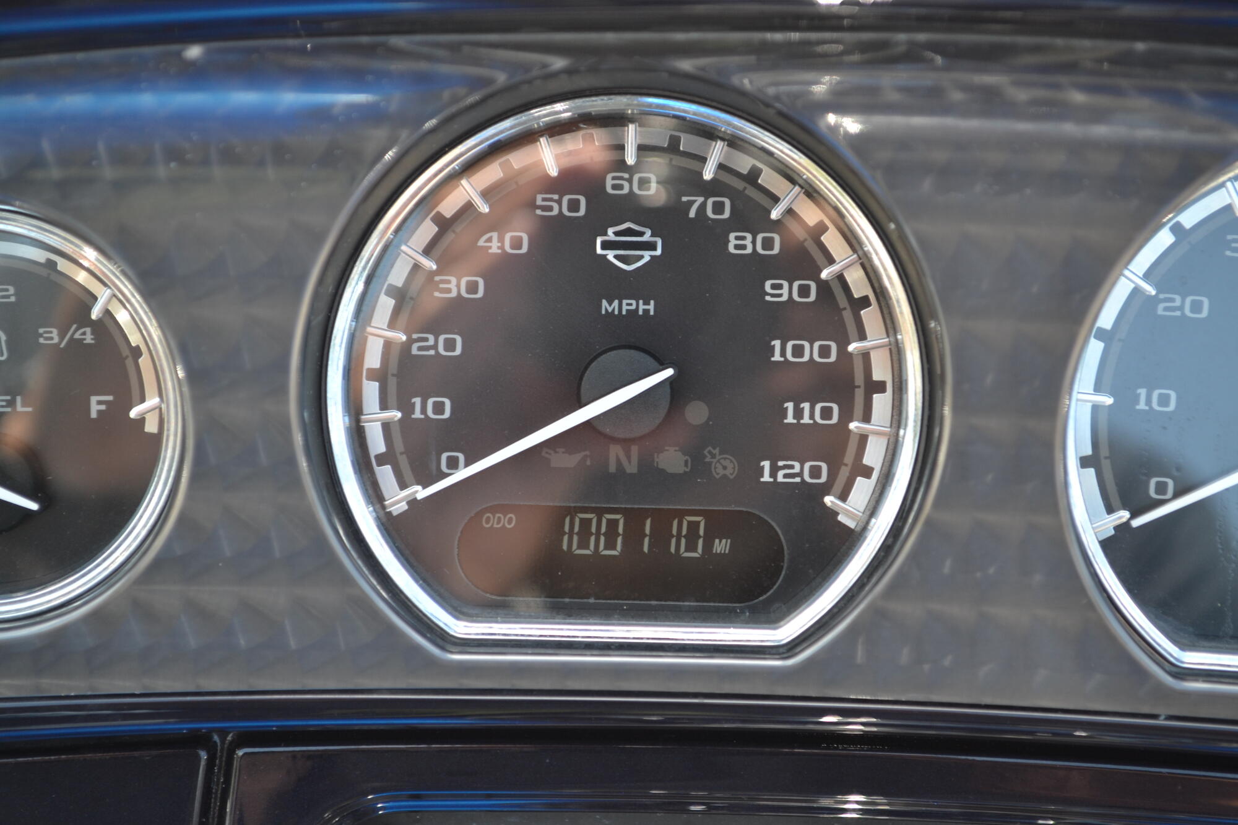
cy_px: 412
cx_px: 619
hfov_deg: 24.6
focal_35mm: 82
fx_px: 2837
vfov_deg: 16.6
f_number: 5.6
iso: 250
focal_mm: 55
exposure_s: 1/125
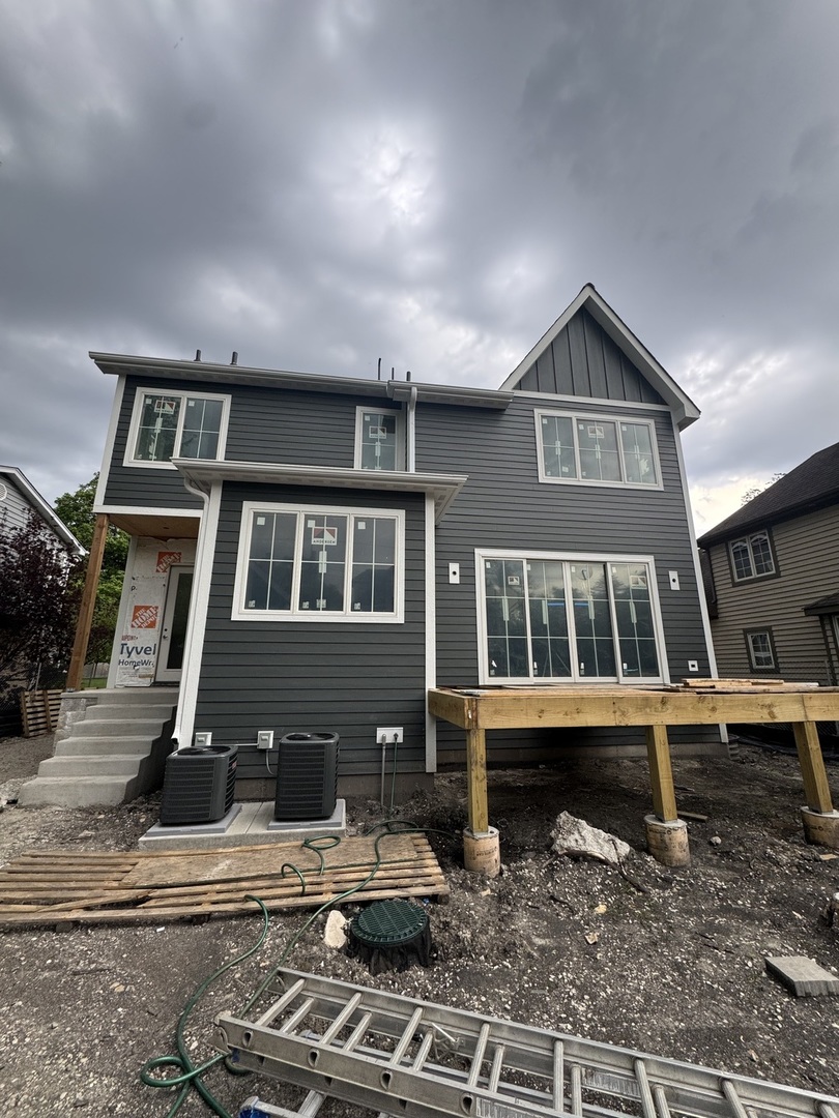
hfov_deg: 85.7
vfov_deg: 102.1
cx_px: 420
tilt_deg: +13.9
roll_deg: -0.1
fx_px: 452
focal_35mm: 14
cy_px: 559
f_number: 2.2
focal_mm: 2.22
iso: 80
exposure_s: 1/99
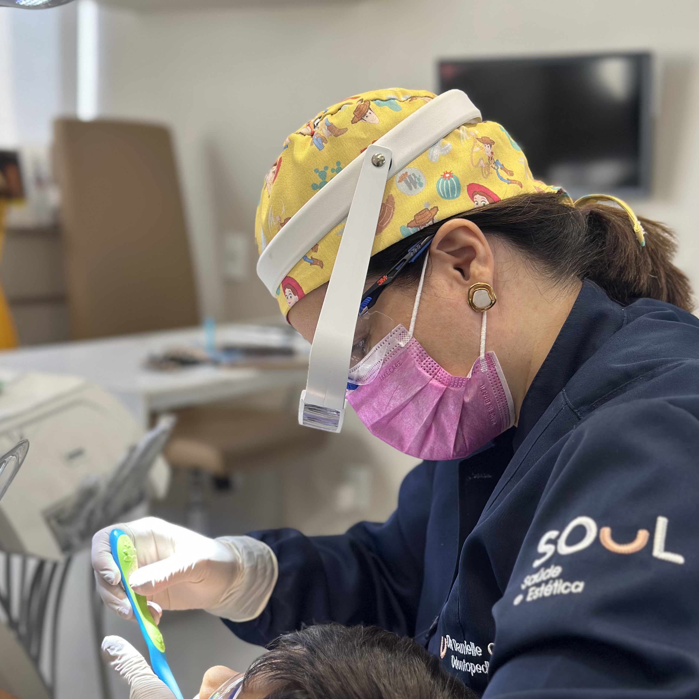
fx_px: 1302
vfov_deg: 29.9
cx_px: 348
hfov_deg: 30.0
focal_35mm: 57
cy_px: 458
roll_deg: -2.4
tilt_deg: -11.5
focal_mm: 6.86
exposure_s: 1/120
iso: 160
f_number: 1.78
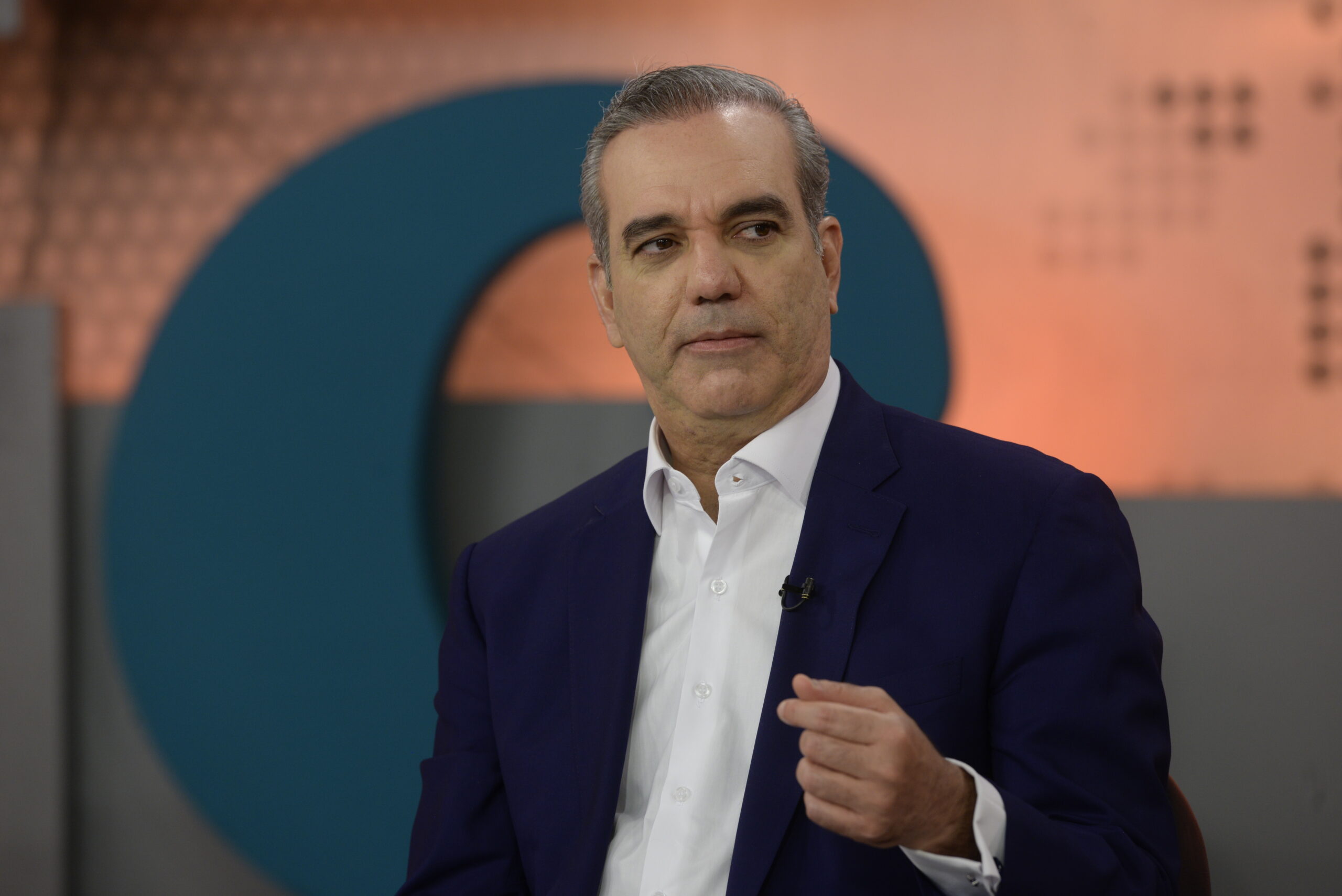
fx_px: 6899
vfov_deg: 7.4
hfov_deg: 11.1
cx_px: 671
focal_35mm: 185
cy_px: 448
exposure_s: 1/200
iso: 800
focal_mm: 185
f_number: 5
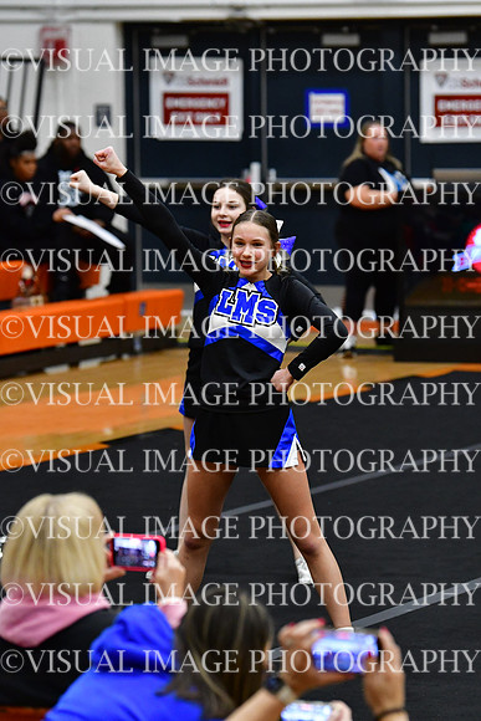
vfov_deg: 10.2
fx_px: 4046
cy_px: 360
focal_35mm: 202
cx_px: 240
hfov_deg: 6.8
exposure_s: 1/500
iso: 4000
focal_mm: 135
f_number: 3.5
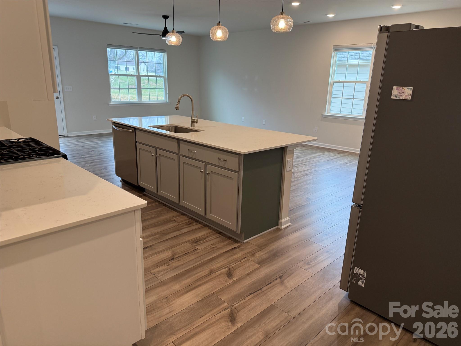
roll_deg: -1.2
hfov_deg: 71.6
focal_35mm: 24
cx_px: 230
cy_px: 173
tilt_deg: -15.5
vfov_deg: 56.8
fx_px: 320
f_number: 1.78
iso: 160
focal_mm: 6.76
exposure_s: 1/120
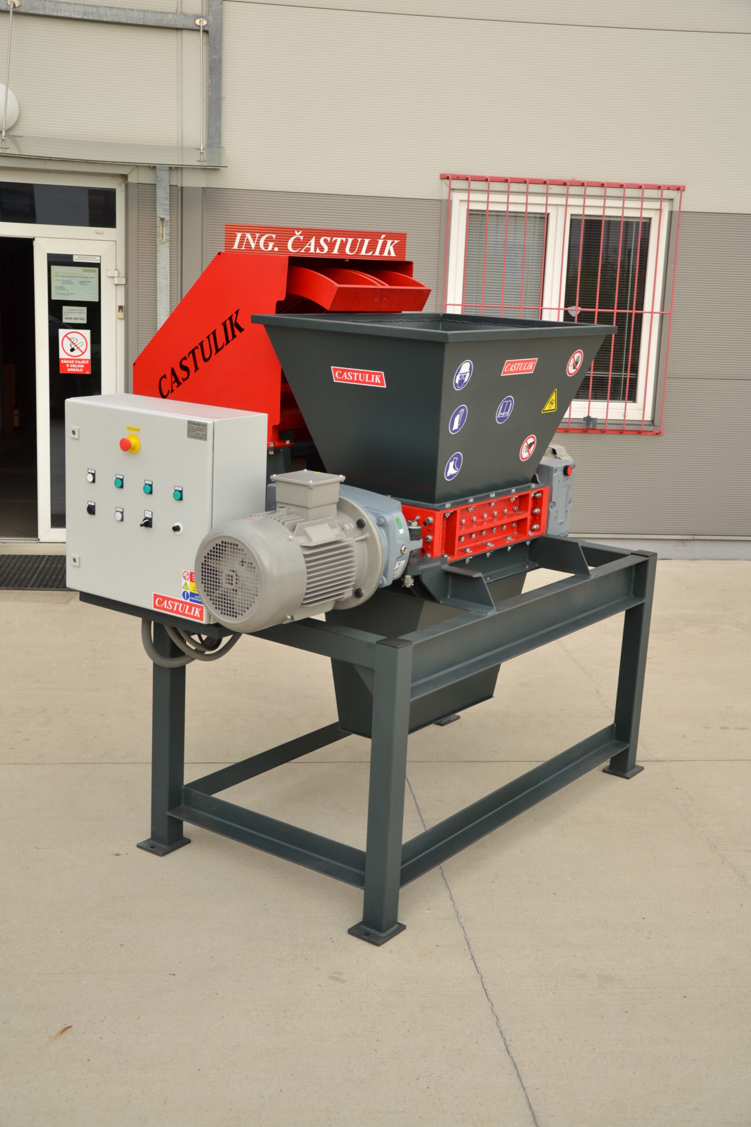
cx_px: 376
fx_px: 1220
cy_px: 564
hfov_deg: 34.2
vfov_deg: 49.6
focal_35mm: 39
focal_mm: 26
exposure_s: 1/200
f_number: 4.5
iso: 100
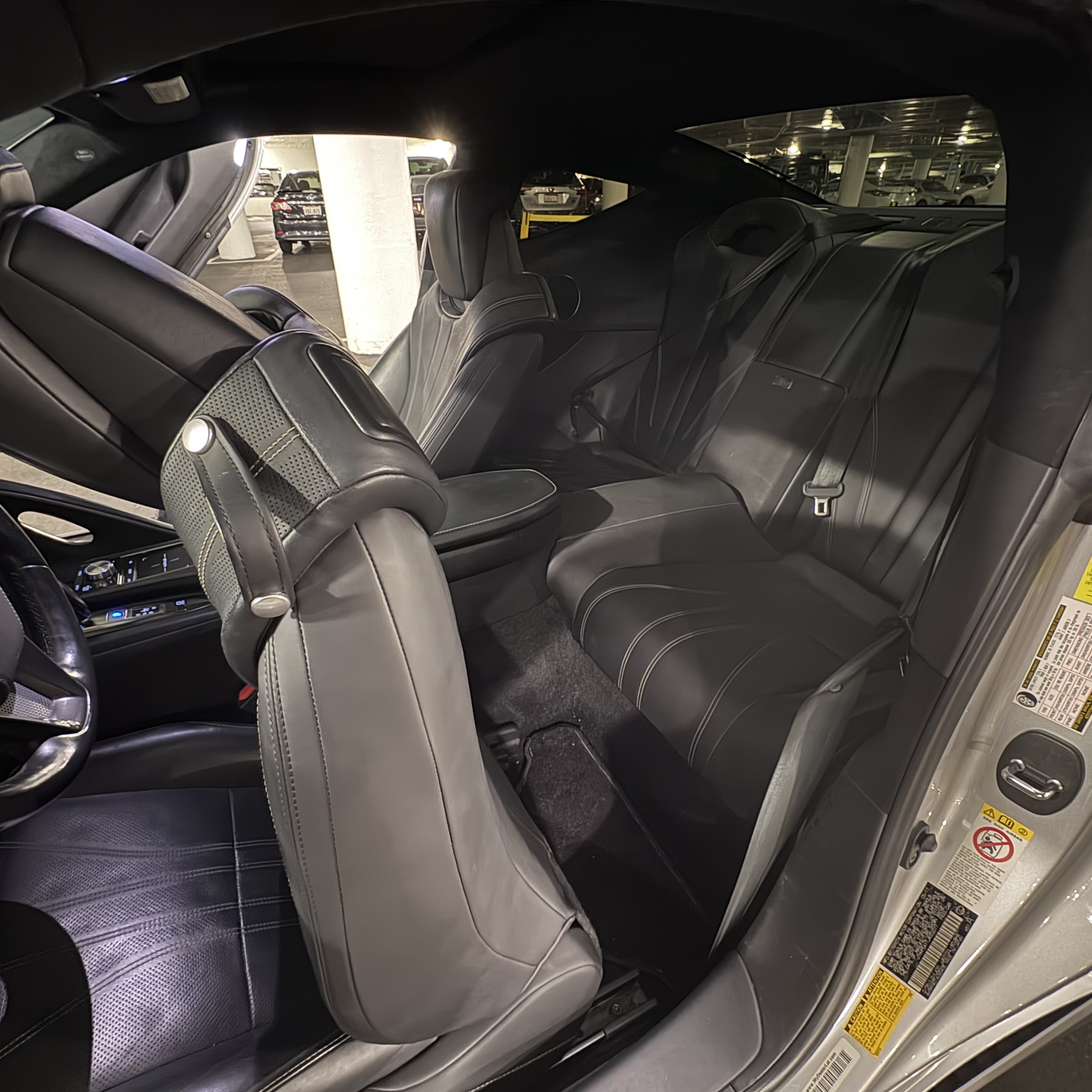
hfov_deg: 83.9
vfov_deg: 83.9
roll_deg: +1.3
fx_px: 607
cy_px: 561
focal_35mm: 17
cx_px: 520
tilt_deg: -31.4
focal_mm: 2.22
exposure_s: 1/8
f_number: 2.2
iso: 500
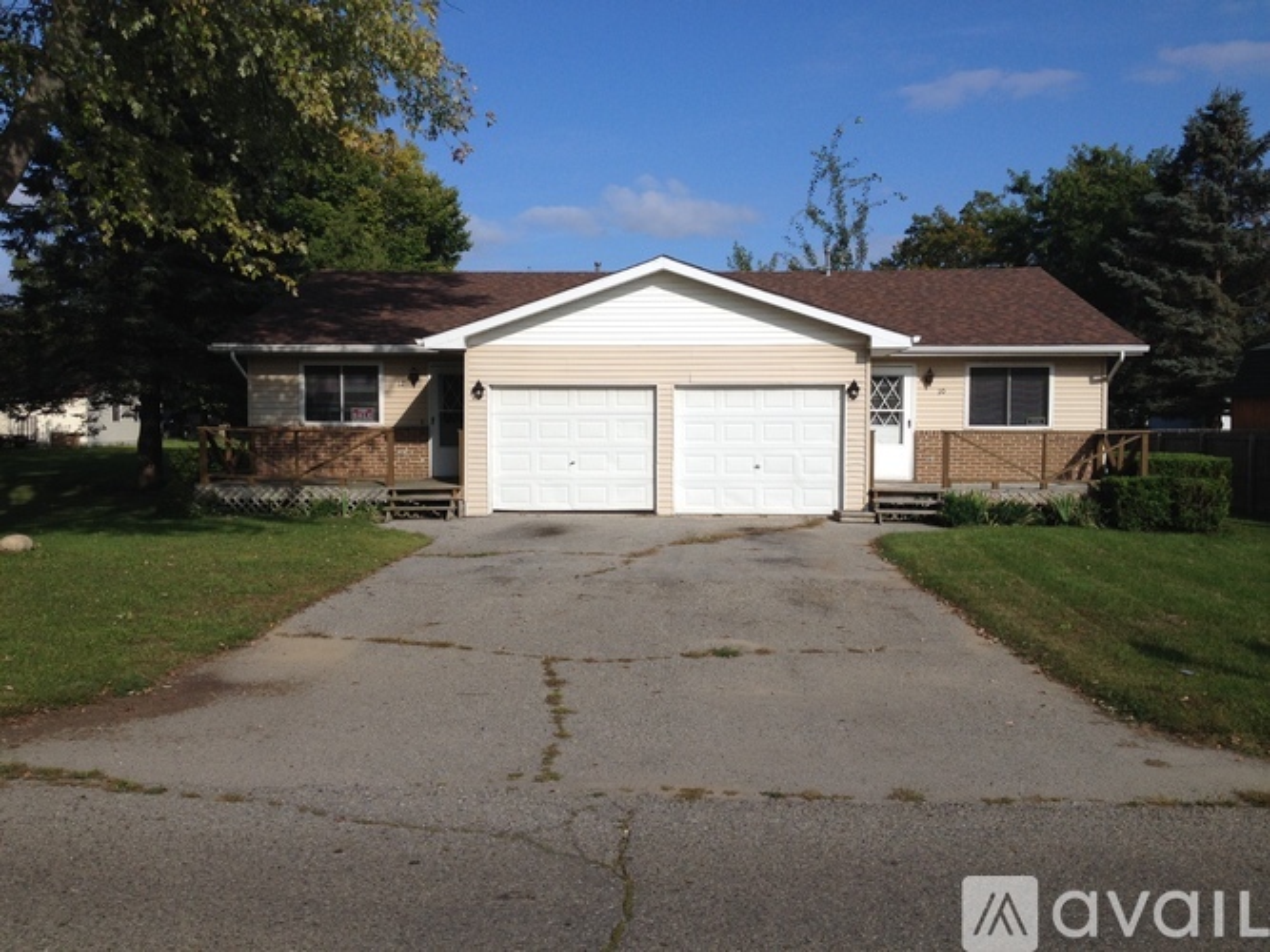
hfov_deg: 52.6
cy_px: 476
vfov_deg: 40.7
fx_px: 1284
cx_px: 635
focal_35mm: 35
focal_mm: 4.28
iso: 50
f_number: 2.4
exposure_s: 1/2632
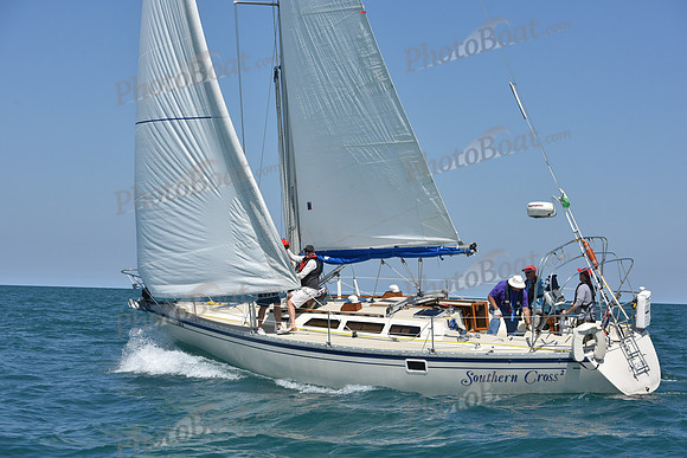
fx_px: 1336
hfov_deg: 28.8
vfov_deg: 19.5
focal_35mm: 70
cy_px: 229
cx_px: 344
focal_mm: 70
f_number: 8
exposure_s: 1/1250
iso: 250
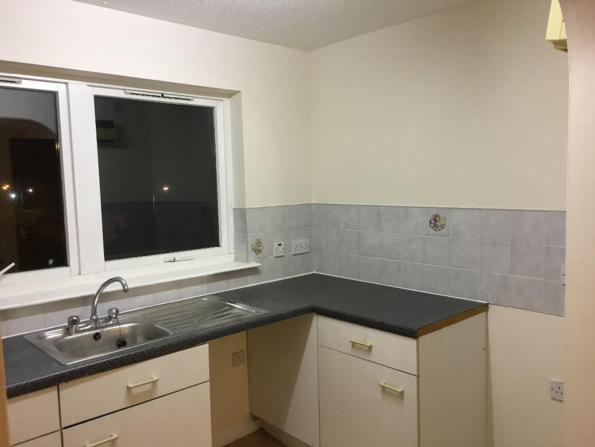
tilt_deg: -5.6
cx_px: 298
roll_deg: +0.4
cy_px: 224
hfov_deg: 61.7
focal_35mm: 29
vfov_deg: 48.2
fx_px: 498
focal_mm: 4.15
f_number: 2.2
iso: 125
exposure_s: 1/33
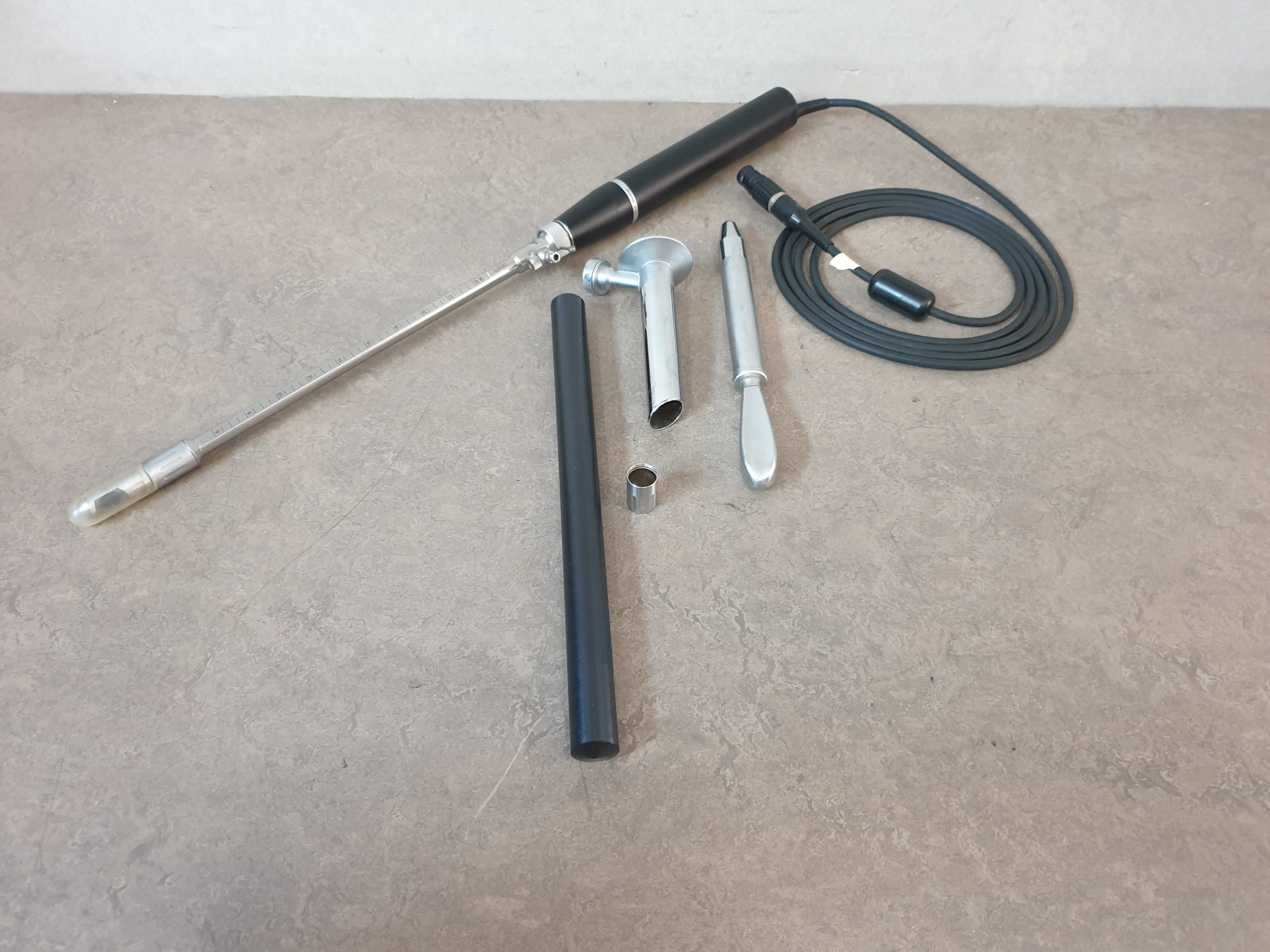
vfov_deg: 53.1
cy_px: 476
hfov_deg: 67.3
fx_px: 954
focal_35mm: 26
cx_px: 635
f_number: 1.5
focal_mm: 4.3
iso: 250
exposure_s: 1/50
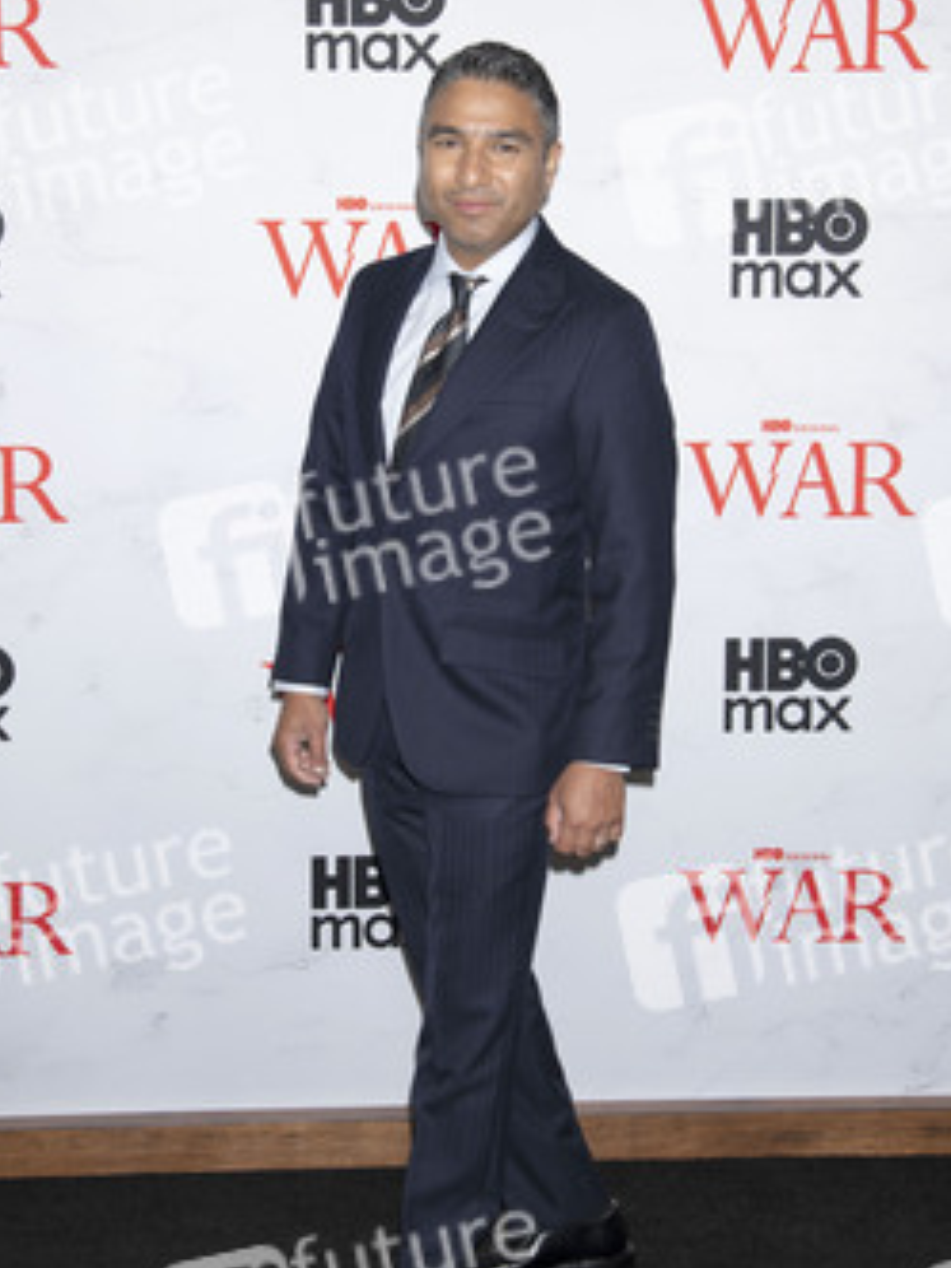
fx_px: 1868
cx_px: 466
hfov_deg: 28.6
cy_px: 729
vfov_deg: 37.4
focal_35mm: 51
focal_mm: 44
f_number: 5.6
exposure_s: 1/200
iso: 640
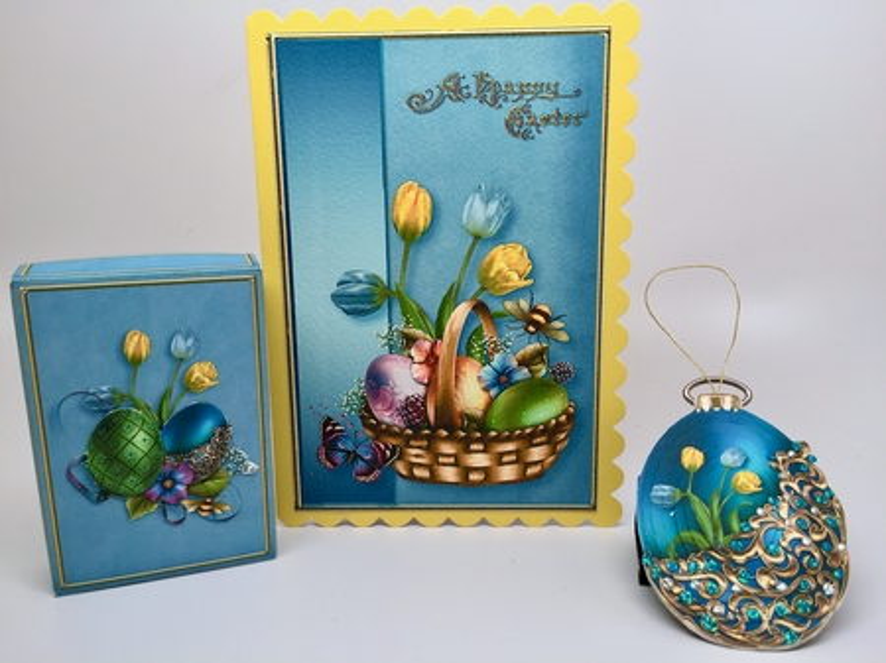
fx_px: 742
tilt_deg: -11.7
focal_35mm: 29
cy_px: 332
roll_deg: +0.2
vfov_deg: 48.2
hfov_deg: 61.7
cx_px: 443
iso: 32
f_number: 2.2
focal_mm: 4.15
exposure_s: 1/60
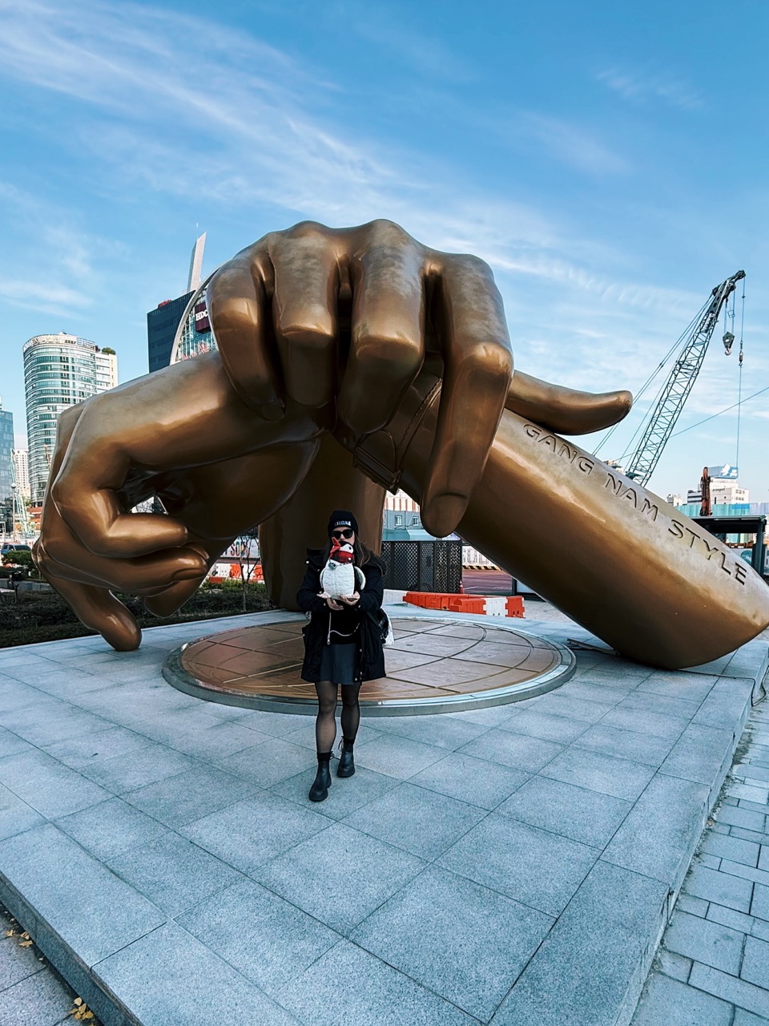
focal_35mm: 14
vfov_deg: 102.1
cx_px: 384
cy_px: 513
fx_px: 415
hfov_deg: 85.7
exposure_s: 1/579
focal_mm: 2.22
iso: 64
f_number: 2.2
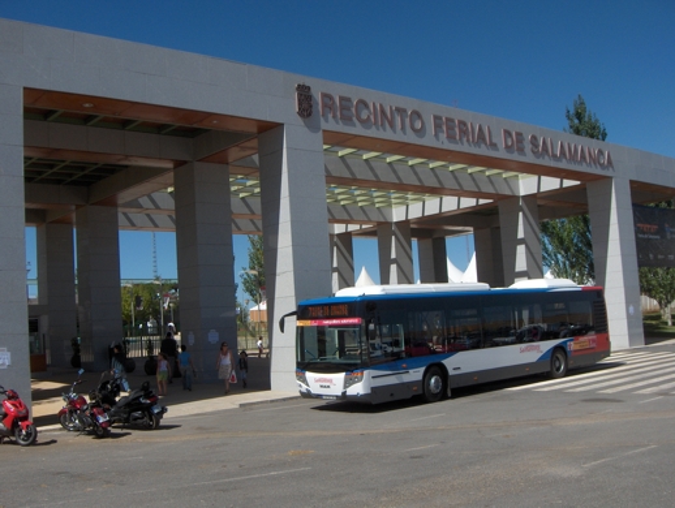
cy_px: 254
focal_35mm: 39
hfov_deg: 47.8
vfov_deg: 36.9
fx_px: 762
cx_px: 338
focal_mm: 8
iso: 100
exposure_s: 1/826
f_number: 4.8
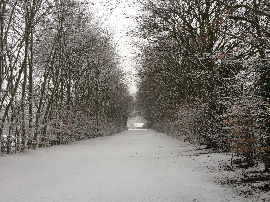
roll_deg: +2.0
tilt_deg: +6.2
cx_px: 135
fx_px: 226
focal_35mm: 29
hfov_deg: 61.7
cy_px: 101
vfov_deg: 48.2
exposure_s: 1/144
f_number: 2.2
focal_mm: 4.15
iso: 32
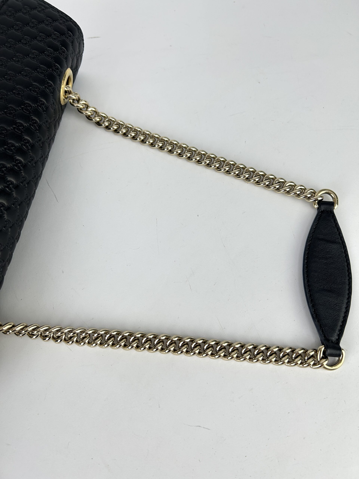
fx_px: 360
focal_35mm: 26
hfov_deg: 53.1
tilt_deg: -68.6
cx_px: 180
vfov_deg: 67.3
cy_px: 240
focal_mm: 5.7
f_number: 1.5
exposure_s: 1/224
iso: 40
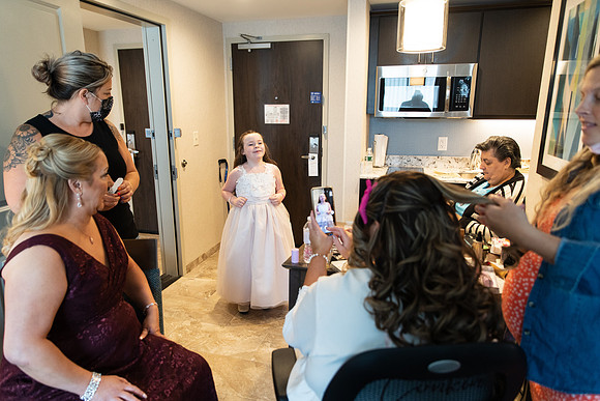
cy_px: 200
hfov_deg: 73.7
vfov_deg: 53.2
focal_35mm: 24
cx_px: 300
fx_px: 400
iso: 2000
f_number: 2.8
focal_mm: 24
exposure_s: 1/250
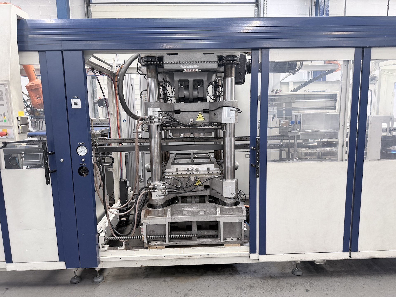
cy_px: 148
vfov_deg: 56.8
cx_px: 198
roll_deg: +0.8
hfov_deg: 71.6
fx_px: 275
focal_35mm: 24
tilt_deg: -8.5
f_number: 1.78
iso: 160
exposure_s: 1/50
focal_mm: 6.76
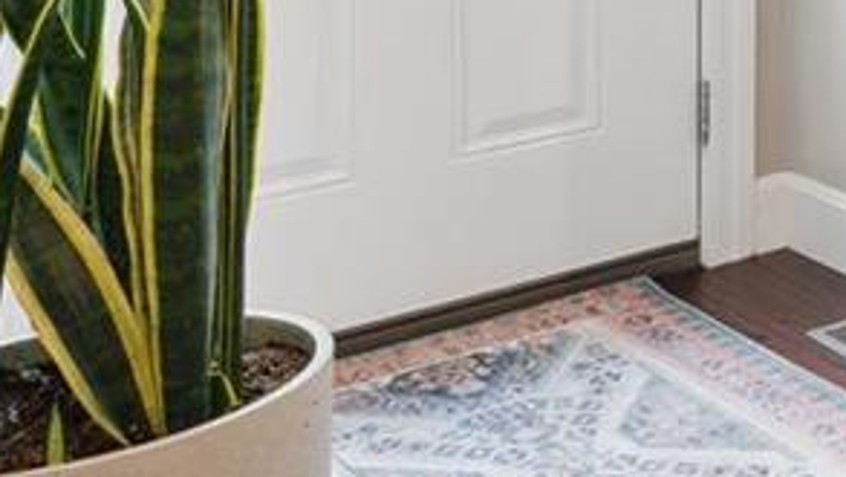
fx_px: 1795
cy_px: -464
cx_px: 1579
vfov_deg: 13.2
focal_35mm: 80
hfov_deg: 19.1
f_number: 8
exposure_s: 1/4
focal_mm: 14
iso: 200
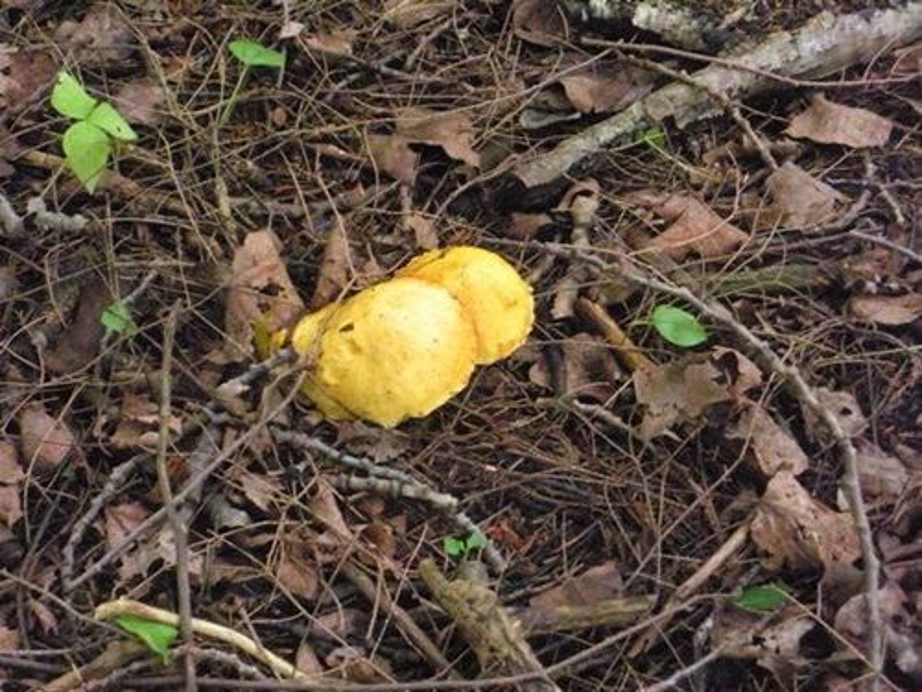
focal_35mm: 100
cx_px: 461
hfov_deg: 19.6
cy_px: 346
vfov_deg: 14.8
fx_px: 2664
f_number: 5
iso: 1600
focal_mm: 17.4
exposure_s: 1/65.6
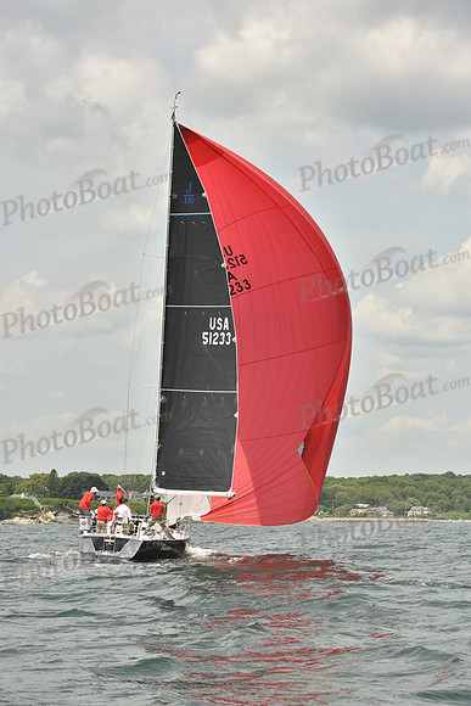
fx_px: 2000
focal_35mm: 102
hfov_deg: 13.4
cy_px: 353
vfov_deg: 20.0
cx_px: 236
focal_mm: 102
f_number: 9
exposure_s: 1/1250
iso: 400
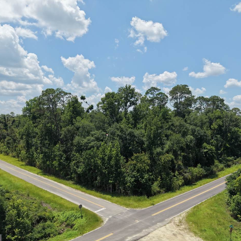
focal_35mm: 29
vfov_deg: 55.6
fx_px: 228
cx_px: 129
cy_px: 123
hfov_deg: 55.6
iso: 290
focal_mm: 8.67
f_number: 1.8
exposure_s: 1/6400
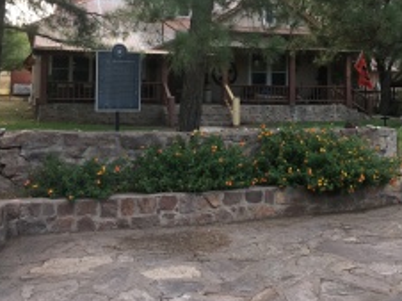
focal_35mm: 47
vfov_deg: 30.3
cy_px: 77
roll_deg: -0.5
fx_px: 545
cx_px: 260
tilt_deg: +3.3
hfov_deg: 40.1
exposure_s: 1/120
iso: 32
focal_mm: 4.15
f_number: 2.2
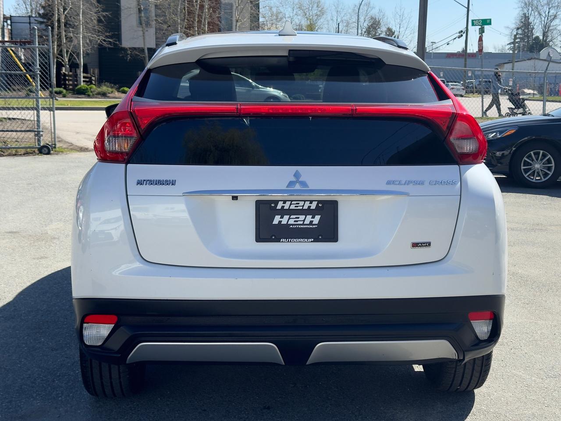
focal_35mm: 48
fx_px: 778
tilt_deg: -7.9
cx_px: 280
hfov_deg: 39.7
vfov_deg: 30.3
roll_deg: -0.8
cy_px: 210
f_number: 1.78
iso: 64
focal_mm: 6.76
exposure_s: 1/2959
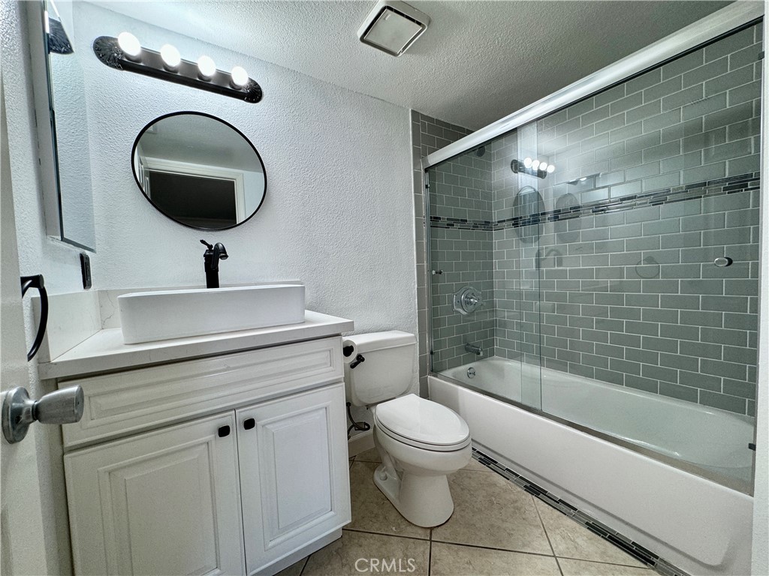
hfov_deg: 102.1
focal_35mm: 14
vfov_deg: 85.7
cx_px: 384
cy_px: 288
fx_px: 311
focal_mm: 2.22
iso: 125
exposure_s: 1/120
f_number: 2.2
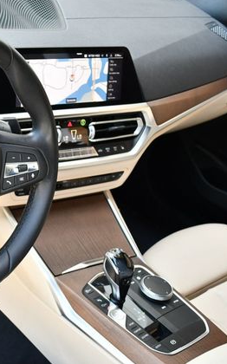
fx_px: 555
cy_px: 180
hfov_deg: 21.6
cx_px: -40
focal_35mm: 56
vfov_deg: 36.3
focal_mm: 18
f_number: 3.5
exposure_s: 1/200
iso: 800
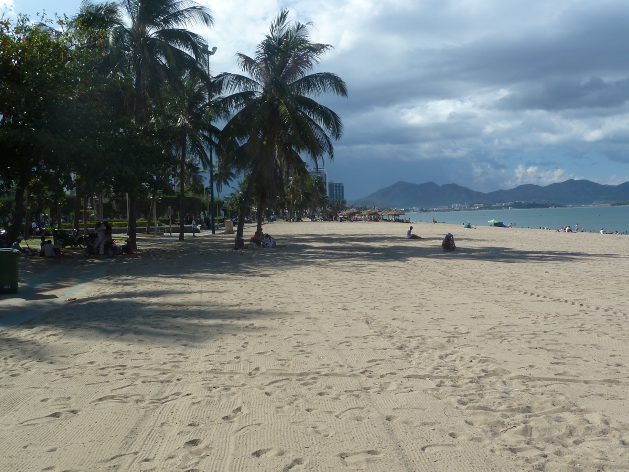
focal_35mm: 30
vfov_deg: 46.8
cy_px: 236
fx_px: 545
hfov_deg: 60.0
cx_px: 314
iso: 80
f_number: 5.6
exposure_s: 1/500
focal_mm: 5
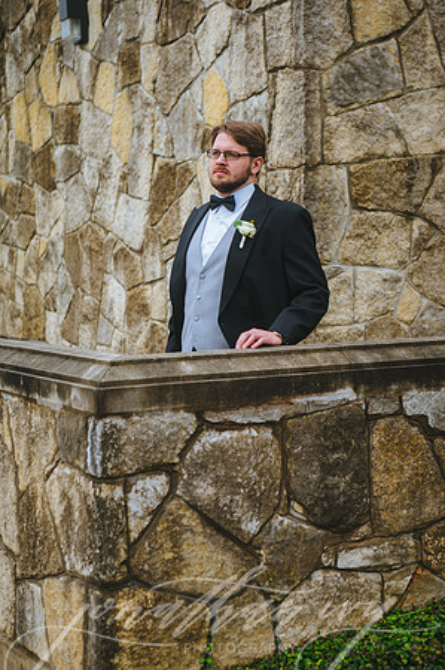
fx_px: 1301
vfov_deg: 28.9
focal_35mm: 70
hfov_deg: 19.4
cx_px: 222
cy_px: 335
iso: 250
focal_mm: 70
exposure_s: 1/500
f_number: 2.8
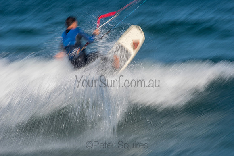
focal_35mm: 500
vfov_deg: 2.8
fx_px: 3251
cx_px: 117
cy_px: 78
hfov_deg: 4.1
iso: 64
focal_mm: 500
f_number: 29
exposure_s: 1/30
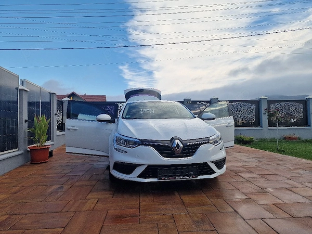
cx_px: 156
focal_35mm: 23
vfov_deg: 58.9
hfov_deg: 73.9
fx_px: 207
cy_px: 117
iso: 50
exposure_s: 1/588
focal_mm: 6.4
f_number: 1.8
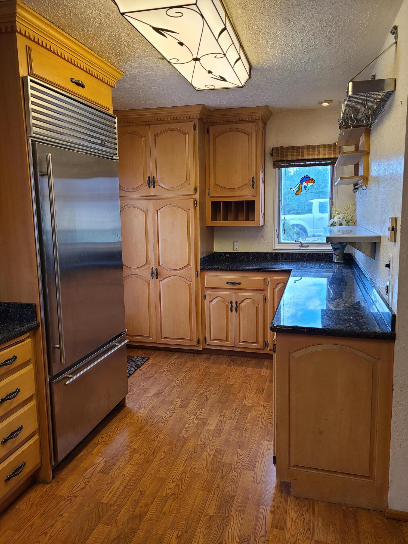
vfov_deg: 67.3
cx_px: 204
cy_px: 272
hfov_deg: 53.1
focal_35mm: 26
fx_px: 409
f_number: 1.8
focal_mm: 5.4
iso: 50
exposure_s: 1/60
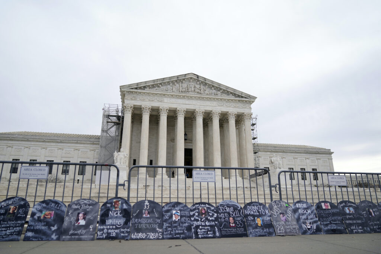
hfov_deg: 73.7
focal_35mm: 24
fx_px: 254
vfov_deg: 53.1
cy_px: 127
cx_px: 190
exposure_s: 1/1250
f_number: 2.8
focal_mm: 24
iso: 125
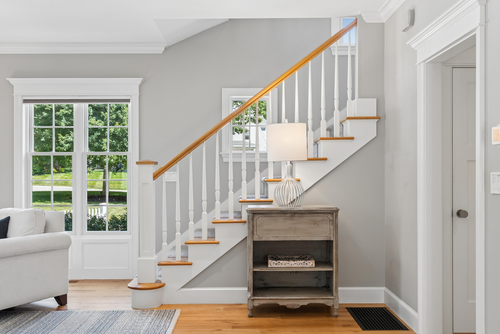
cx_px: 250
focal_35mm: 35
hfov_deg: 54.4
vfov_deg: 37.9
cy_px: 167
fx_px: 486
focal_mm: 35
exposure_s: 1/40
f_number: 7.1
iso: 320
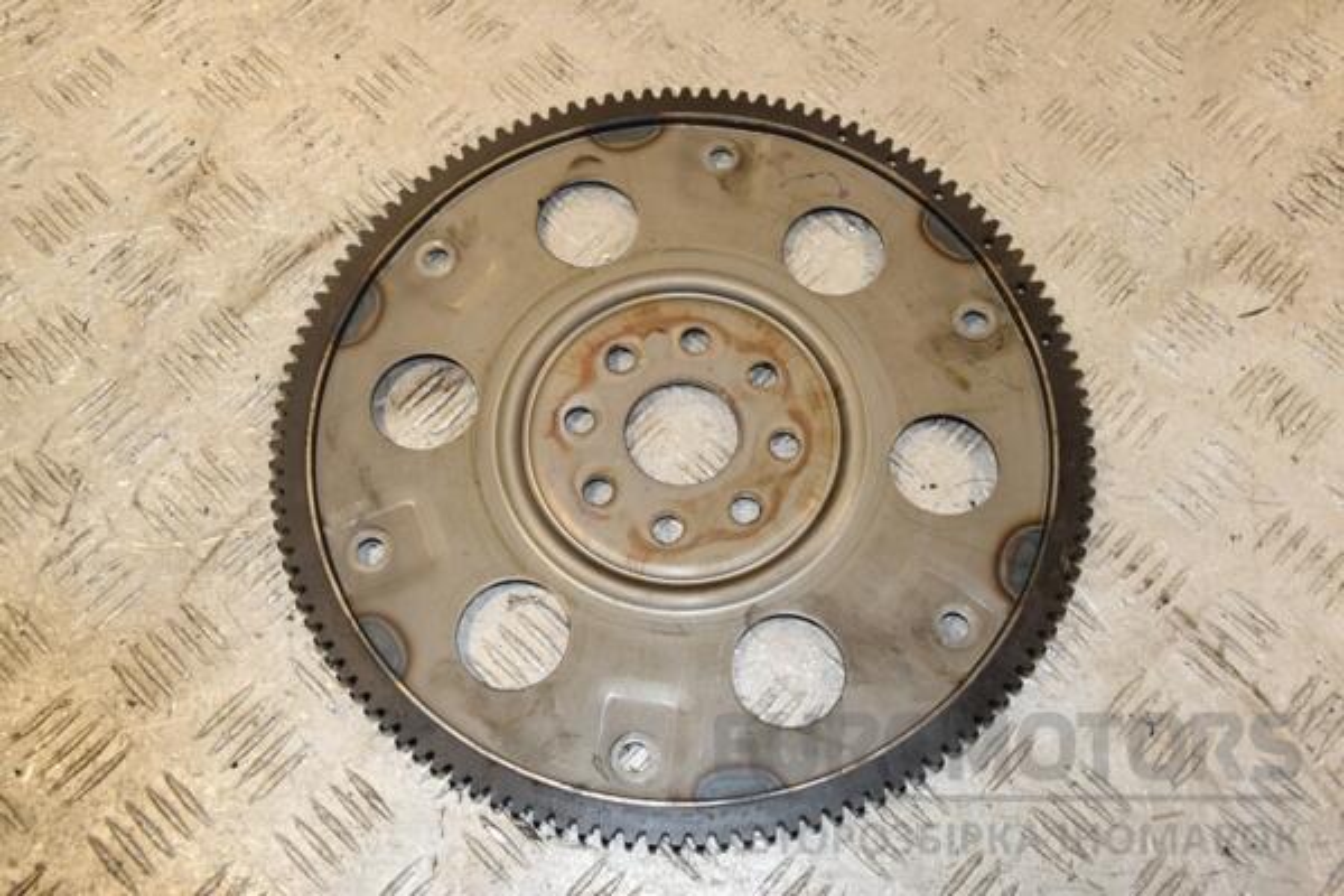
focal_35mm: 42
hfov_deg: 46.4
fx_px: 1568
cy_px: 448
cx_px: 672
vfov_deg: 31.9
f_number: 9
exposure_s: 1/200
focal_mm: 28
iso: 800
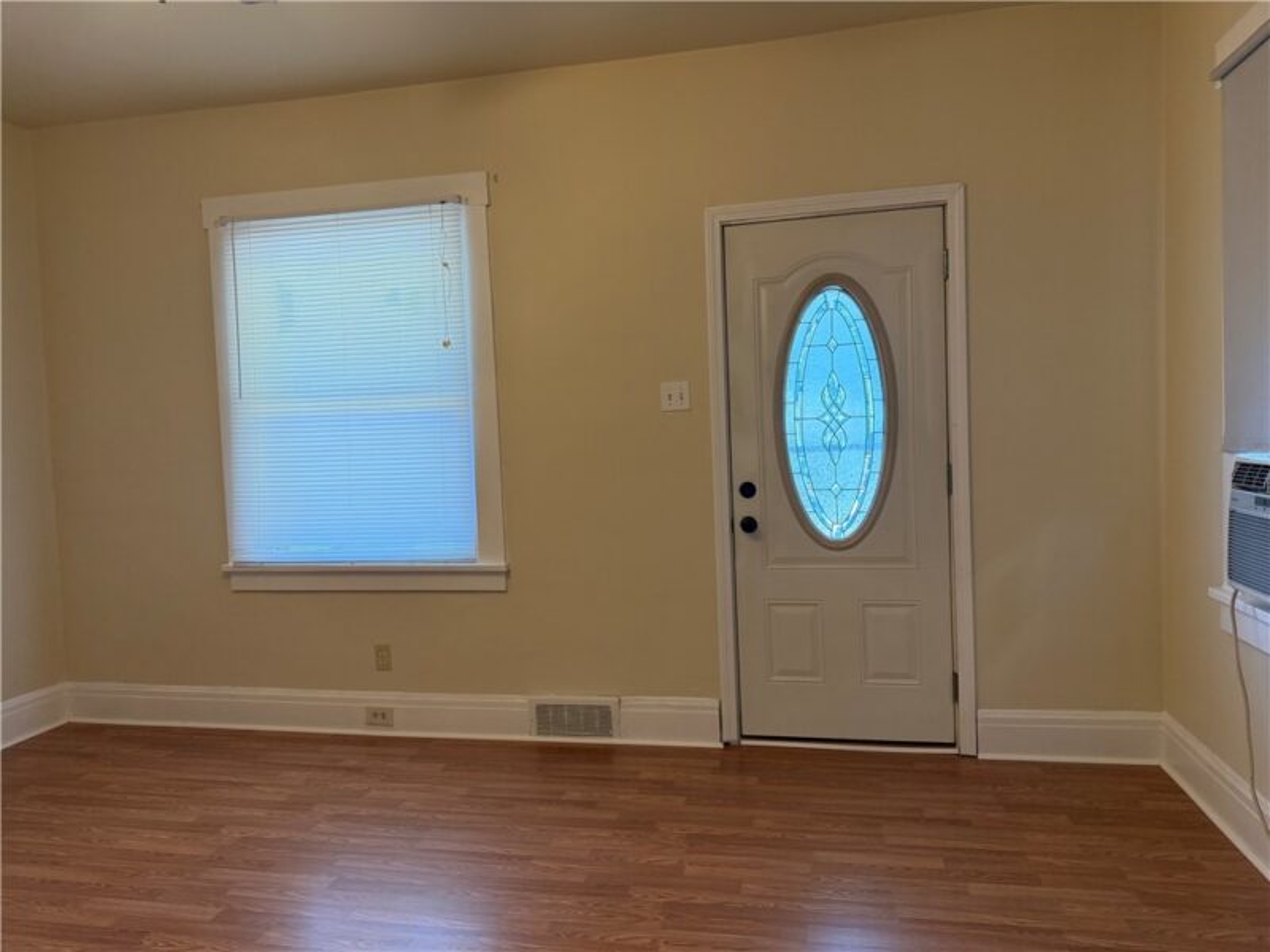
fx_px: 881
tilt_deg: -3.3
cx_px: 635
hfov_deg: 71.6
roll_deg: +2.5
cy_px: 476
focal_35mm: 24
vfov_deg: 56.8
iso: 200
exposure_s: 1/169
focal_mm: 6.76
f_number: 1.78
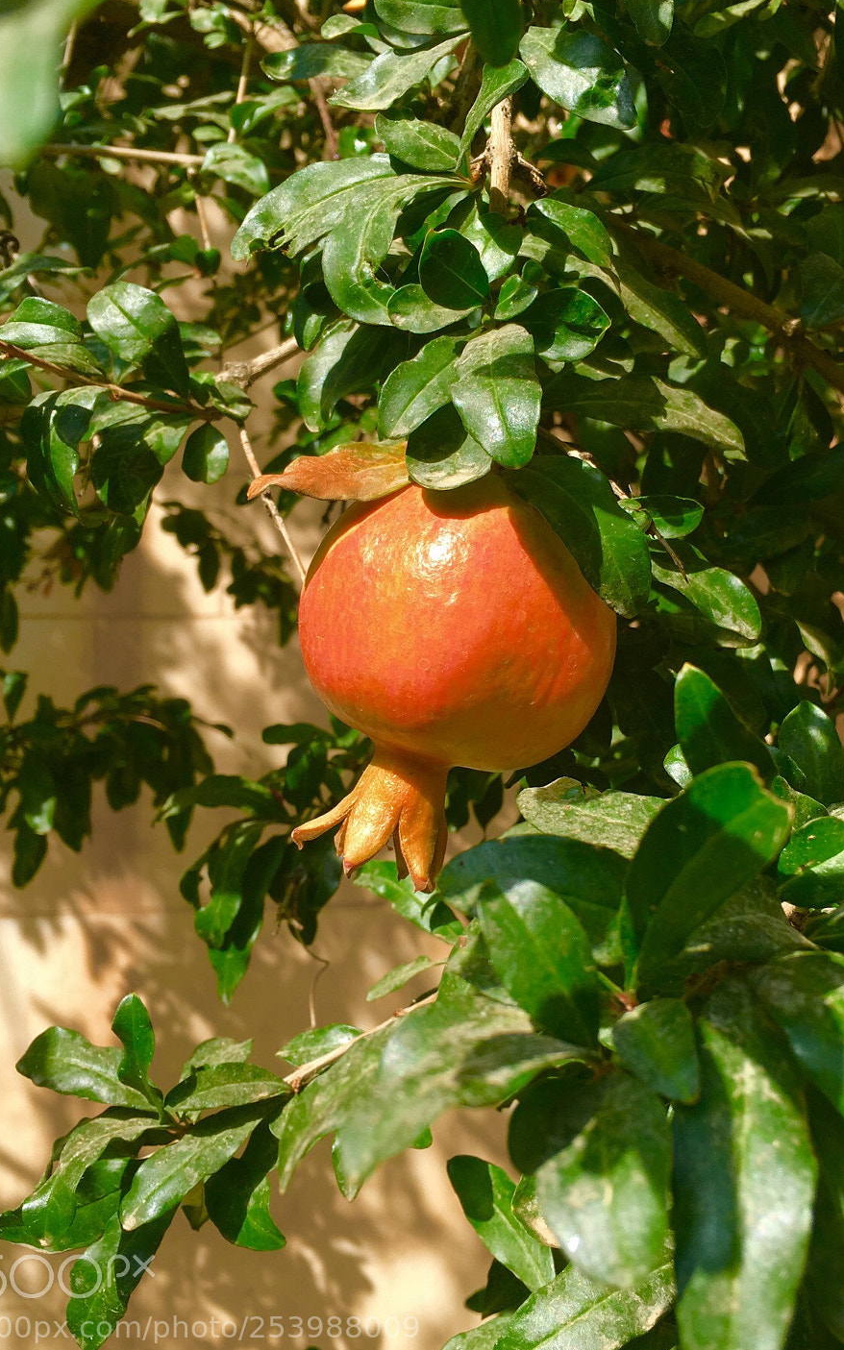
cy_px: 634
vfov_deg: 55.3
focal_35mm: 35
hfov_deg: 36.2
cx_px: 493
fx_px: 1288
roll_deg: +0.8
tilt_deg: -1.0
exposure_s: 1/785
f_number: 2.2
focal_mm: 4.15
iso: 25
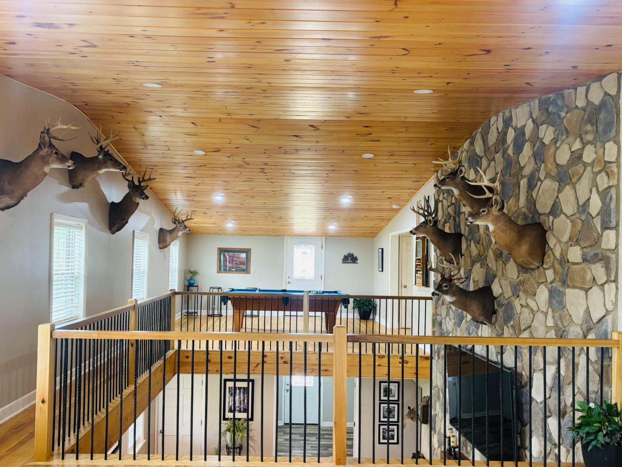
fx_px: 521
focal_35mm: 29
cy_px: 253
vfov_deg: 48.2
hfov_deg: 61.5
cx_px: 281
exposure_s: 1/60
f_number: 1.6
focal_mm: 5.96
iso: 160
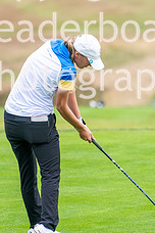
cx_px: 88
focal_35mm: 591
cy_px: 36
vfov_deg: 3.5
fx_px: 3817
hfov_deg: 2.3
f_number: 5
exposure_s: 1/1600
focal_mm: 300
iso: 400
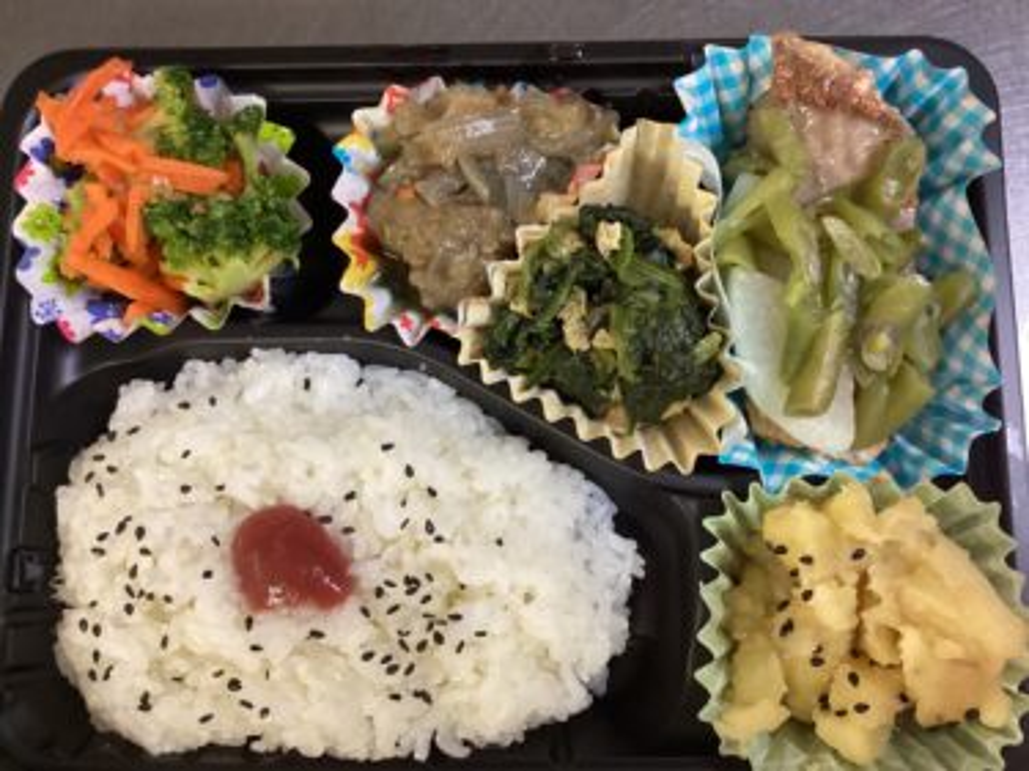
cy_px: 386
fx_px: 921
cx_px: 514
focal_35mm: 31
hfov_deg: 58.4
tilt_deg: -80.9
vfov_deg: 45.4
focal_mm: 3.3
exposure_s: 1/50
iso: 320
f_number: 2.4
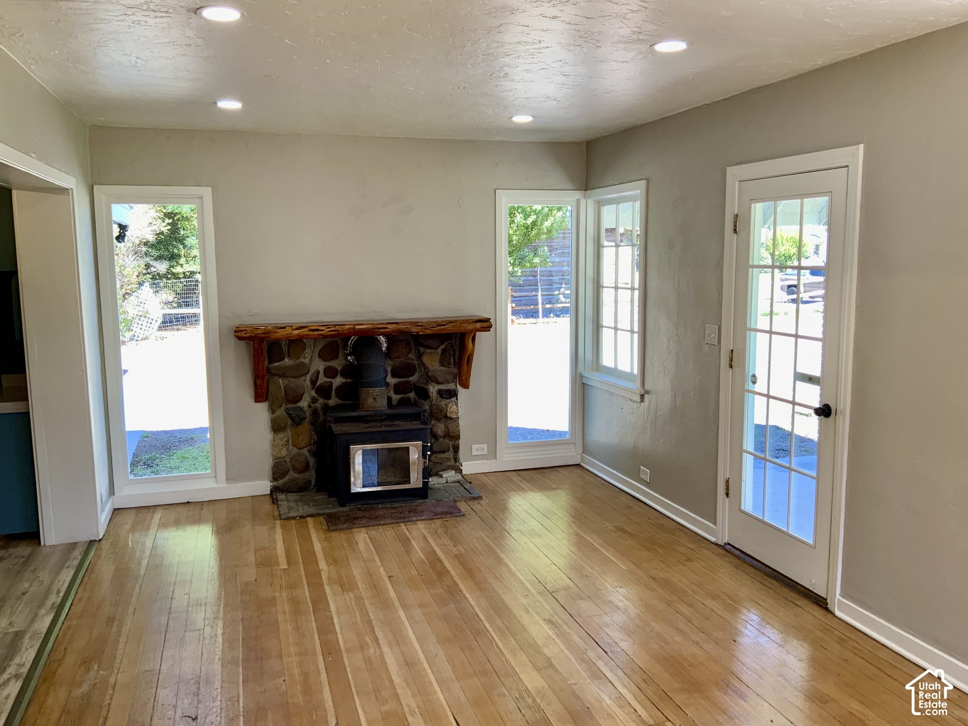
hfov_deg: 61.7
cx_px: 484
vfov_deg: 48.2
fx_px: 811
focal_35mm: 29
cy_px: 363
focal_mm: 3
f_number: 1.8
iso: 25
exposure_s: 1/120
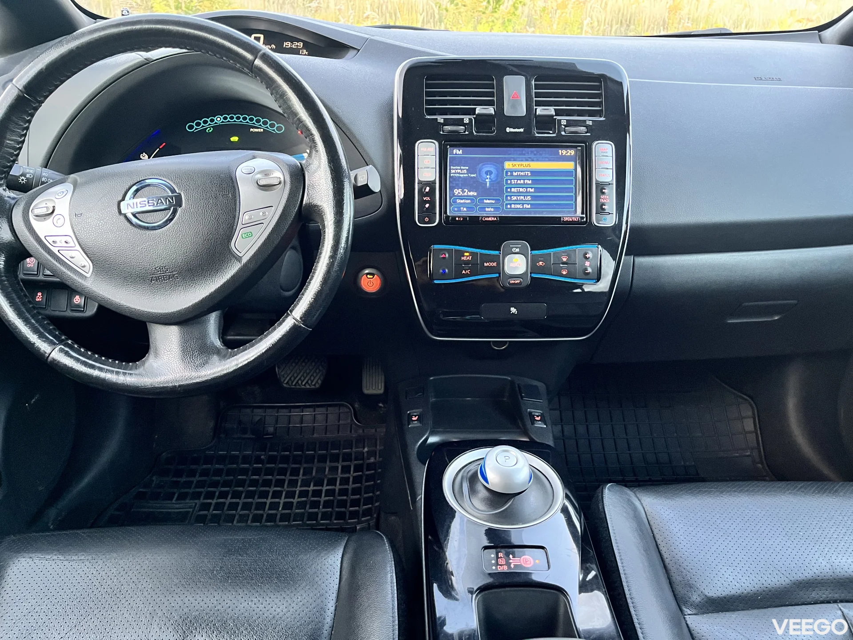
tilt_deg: -28.1
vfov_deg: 53.1
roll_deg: -2.8
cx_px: 426
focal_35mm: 26
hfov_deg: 67.3
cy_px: 320
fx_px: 641
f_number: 1.6
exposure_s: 1/35
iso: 640
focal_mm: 5.1
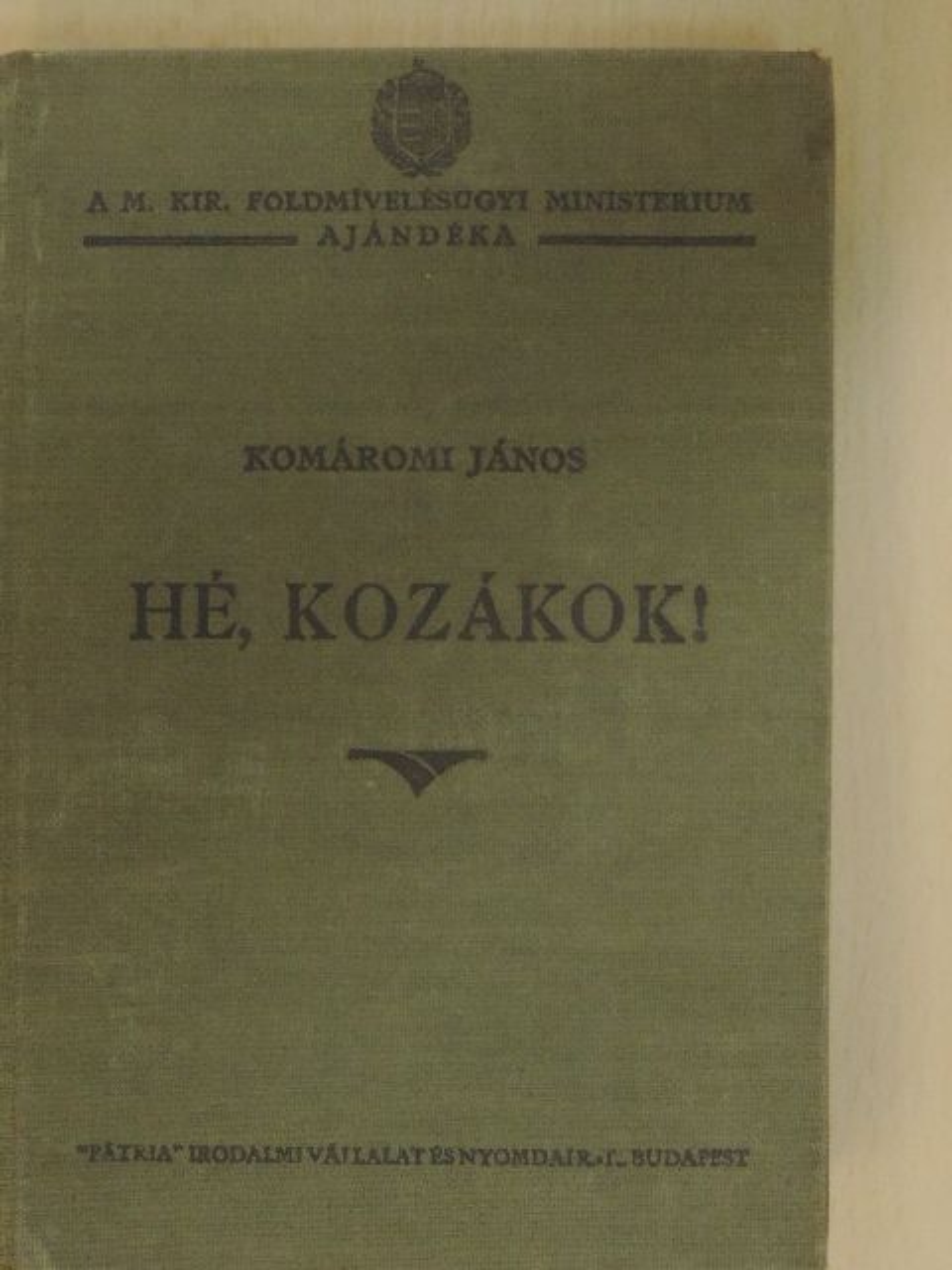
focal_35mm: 70
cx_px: 476
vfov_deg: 27.8
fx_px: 2567
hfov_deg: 21.0
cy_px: 635
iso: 1100
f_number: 3.9
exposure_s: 1/50
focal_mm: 12.4
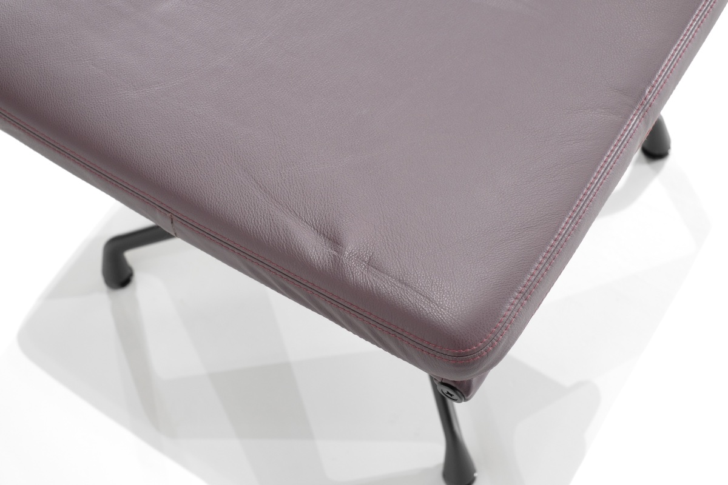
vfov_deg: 25.5
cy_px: 242
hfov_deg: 37.5
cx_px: 364
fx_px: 1072
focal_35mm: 53
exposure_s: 1/42
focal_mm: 35
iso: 800
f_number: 4
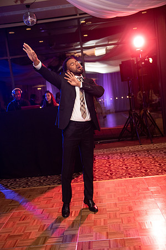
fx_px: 290
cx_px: 83
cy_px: 125
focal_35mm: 42
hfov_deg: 31.9
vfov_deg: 46.4
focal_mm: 42
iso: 2500
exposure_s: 1/125
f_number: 3.5
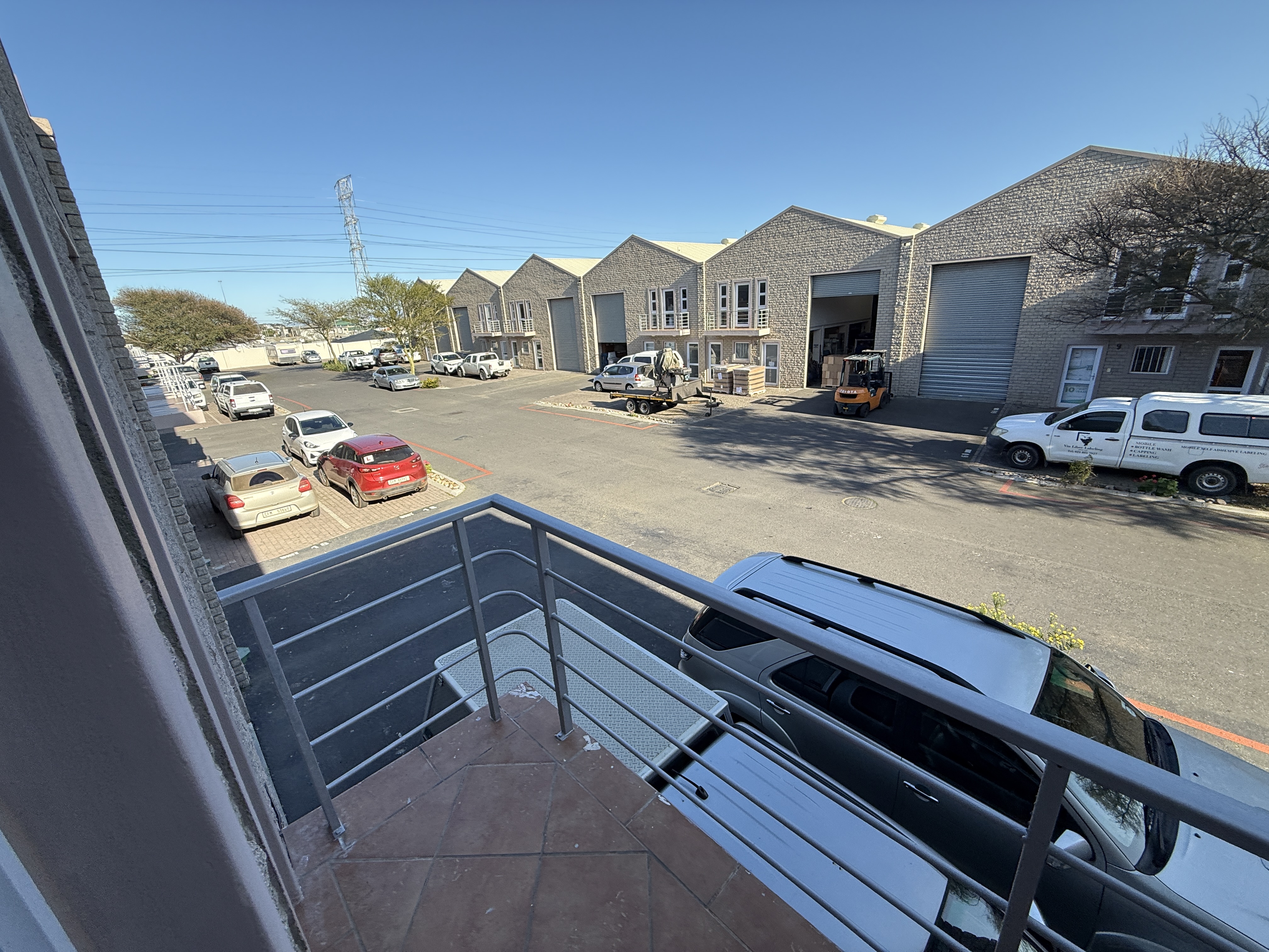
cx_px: 634
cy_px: 476
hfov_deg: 102.1
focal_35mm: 14
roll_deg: +3.3
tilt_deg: -20.1
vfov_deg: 85.7
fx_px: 513
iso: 50
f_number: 2.2
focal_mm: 2.22
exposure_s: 1/679
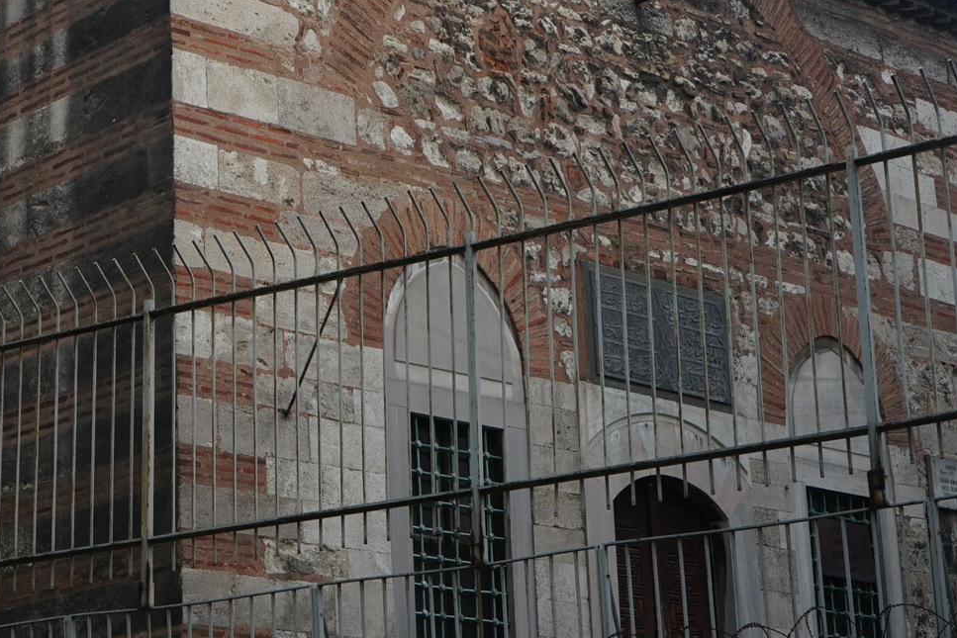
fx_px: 2419
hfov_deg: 22.3
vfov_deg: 15.0
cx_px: 312
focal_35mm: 91
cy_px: 214
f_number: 10
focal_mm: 44
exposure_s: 1/60
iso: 400
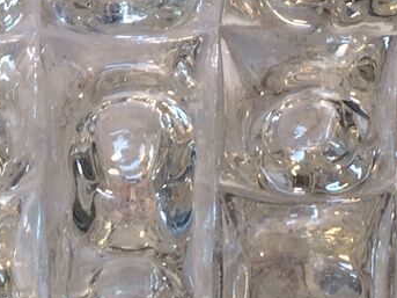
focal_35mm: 138
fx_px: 1582
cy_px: -128
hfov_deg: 14.1
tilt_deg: -69.5
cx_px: 1
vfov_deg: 10.4
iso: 40
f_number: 2.2
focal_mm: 4.15
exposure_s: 1/100
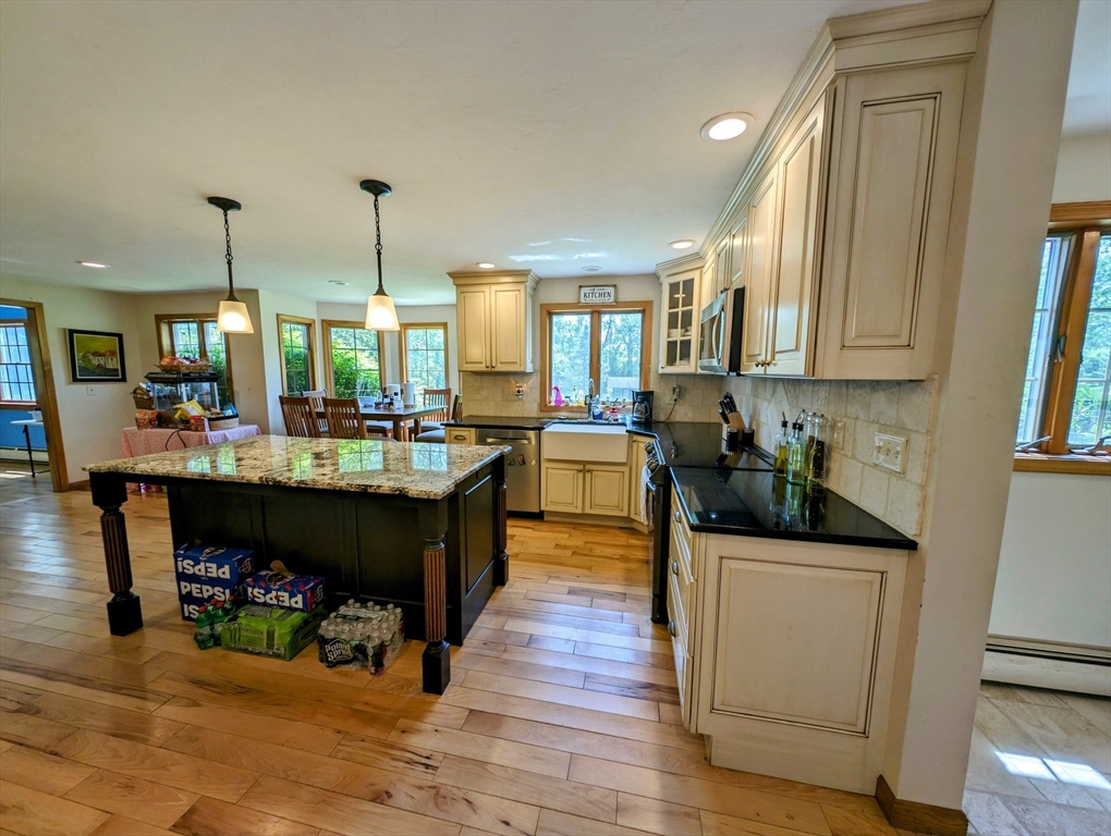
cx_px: 556
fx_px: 386
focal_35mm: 12
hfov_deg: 110.5
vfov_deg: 94.6
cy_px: 418
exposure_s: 1/137
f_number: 1.95
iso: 40
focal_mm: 2.23
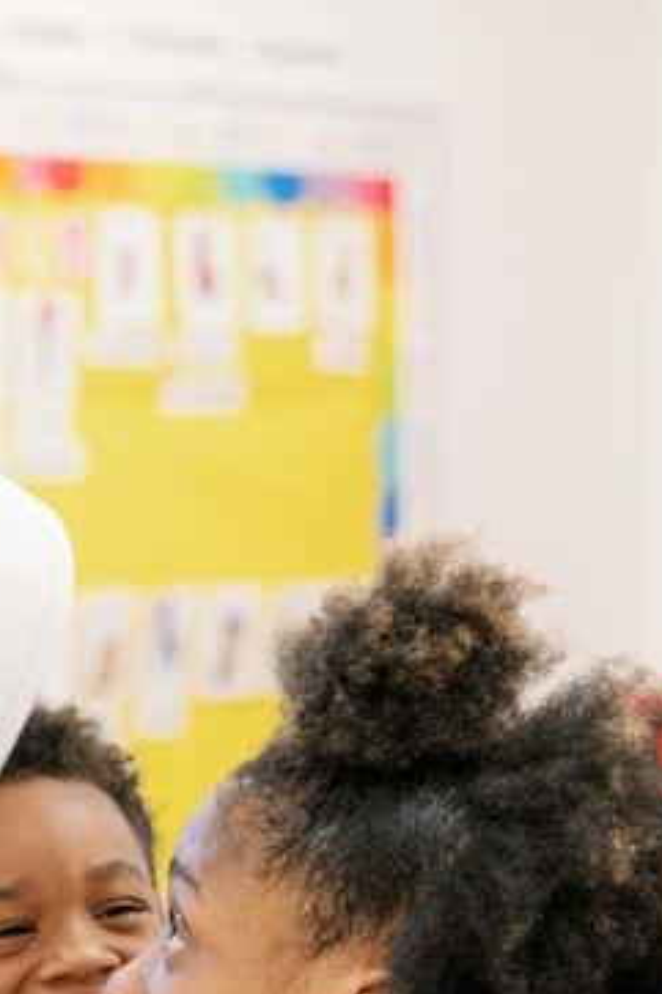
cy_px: 936
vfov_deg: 10.3
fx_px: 5466
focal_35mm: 198
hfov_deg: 6.9
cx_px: 188
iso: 1250
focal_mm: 70
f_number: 3.5
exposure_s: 1/160
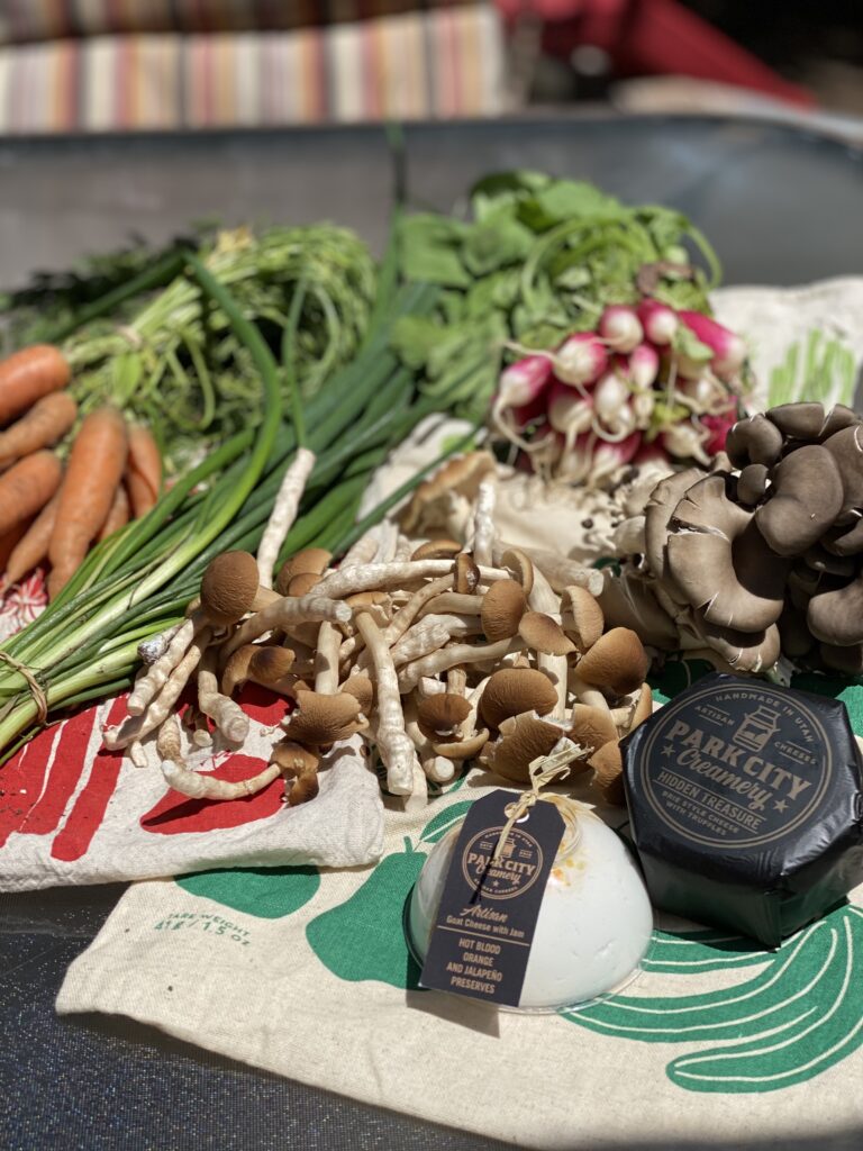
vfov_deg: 36.8
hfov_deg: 28.0
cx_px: 432
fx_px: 1729
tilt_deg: -31.6
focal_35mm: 52
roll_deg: +1.3
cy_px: 576
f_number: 2
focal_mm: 6
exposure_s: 1/3425
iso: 25
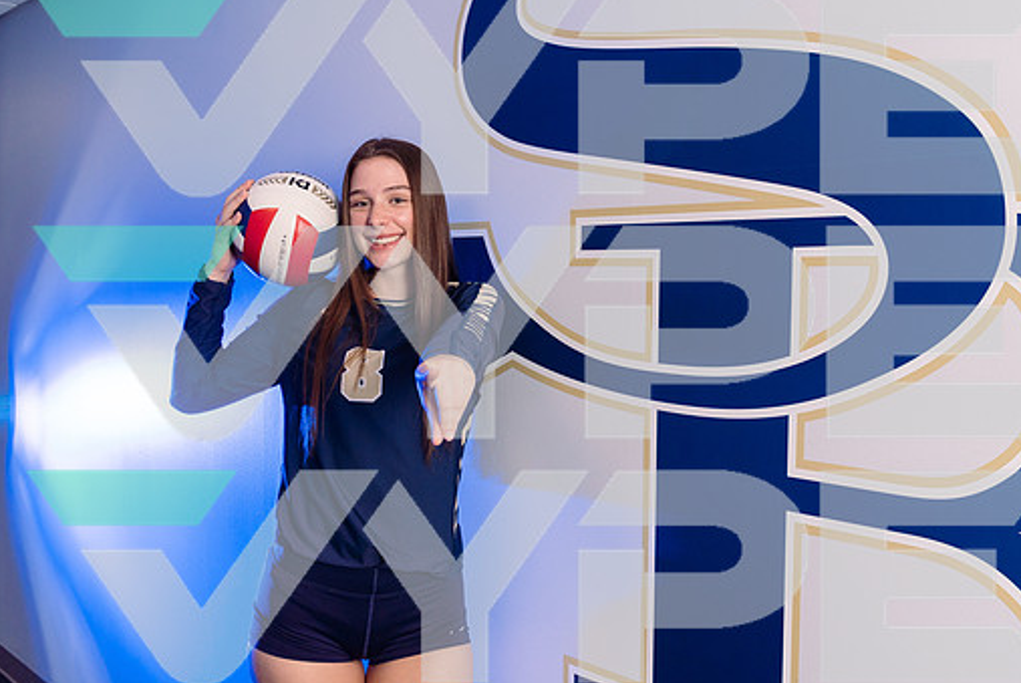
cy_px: 333
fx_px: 1135
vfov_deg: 33.5
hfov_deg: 48.4
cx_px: 546
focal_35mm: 40
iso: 400
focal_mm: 35
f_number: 7.1
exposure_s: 1/250
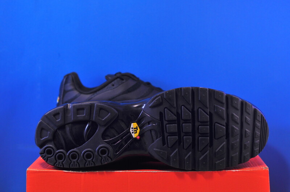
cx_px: 145
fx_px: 603
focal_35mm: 75
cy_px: 96
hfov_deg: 27.0
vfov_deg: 18.1
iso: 250
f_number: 3.2
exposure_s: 1/250
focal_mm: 50
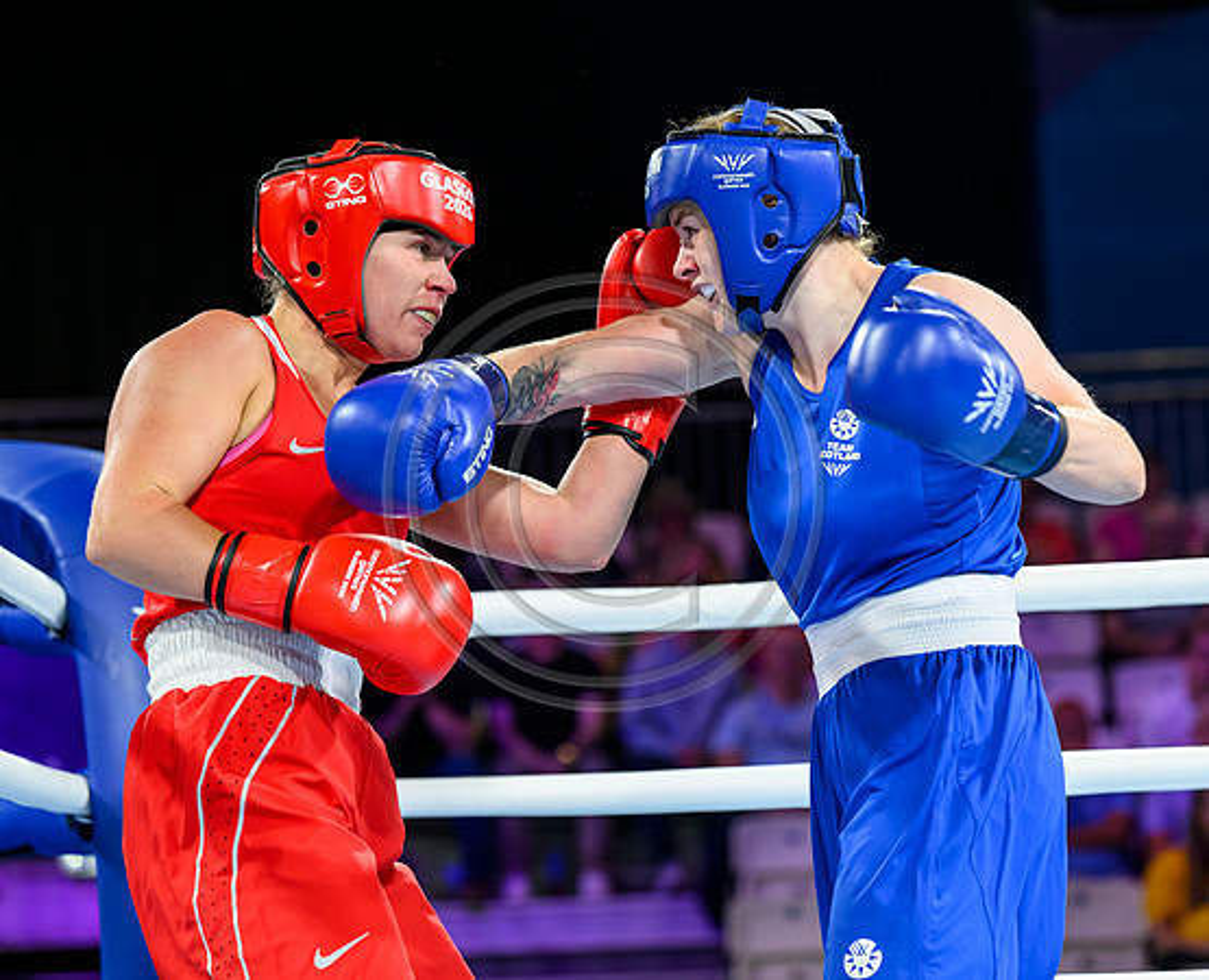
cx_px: 796
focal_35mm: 130
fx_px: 4673
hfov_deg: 14.7
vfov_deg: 12.0
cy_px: 460
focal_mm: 103
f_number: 3.2
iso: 2000
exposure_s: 1/1600
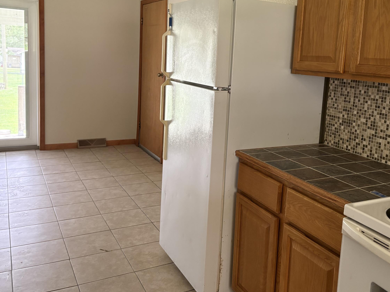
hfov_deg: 52.2
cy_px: 99
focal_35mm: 35
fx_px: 394
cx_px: 239
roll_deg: -2.9
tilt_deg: -6.9
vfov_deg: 40.2
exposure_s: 1/60
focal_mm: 5.96
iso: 250
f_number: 1.6
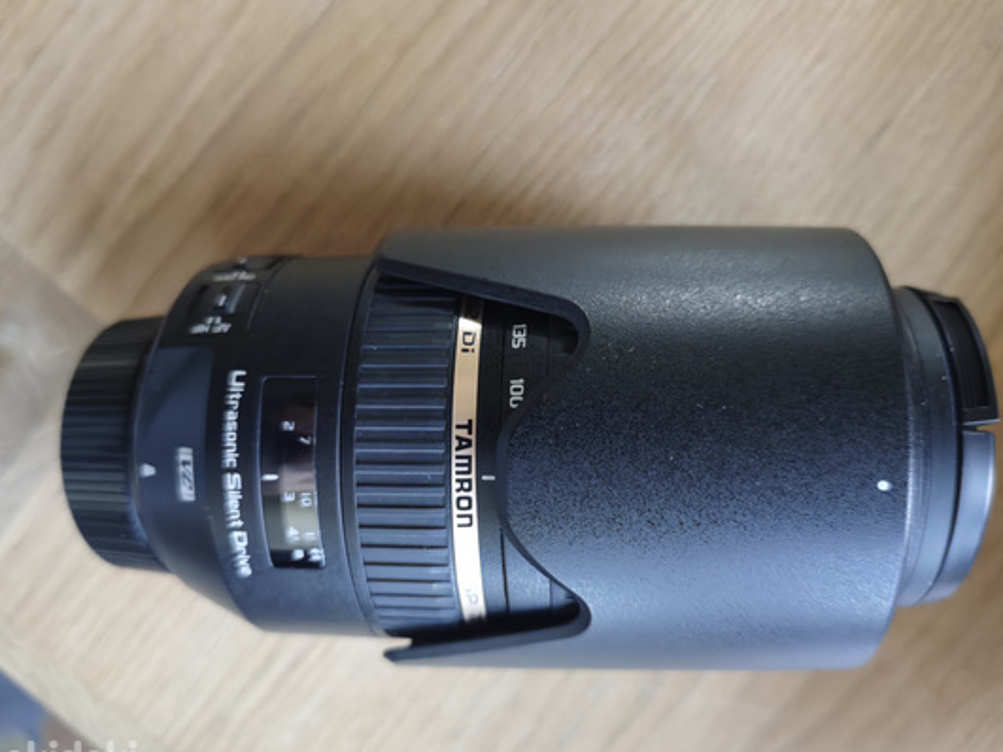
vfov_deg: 53.0
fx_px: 753
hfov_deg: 67.3
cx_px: 516
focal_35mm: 26
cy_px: 399
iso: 6400
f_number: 1.6
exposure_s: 1/233
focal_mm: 6.55
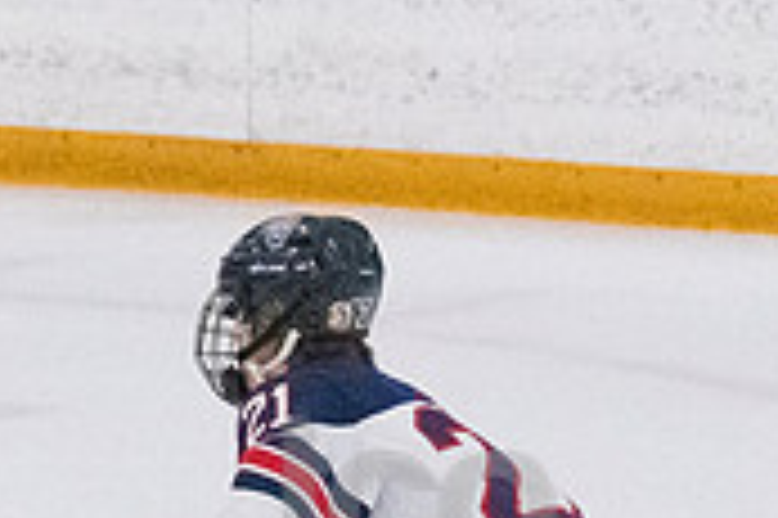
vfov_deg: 1.5
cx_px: 418
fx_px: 19582
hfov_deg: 2.3
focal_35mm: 907
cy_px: 577
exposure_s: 1/1600
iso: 8000
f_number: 5
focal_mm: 180
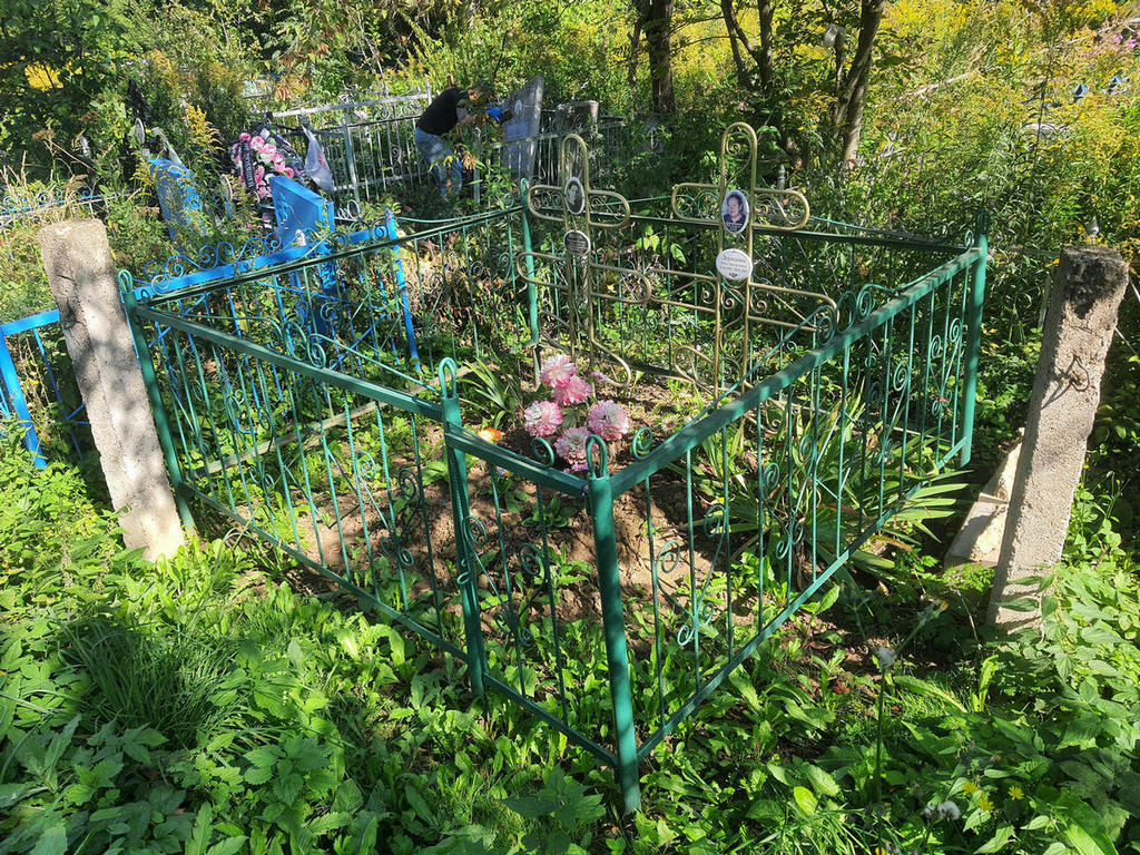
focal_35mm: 26
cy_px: 428
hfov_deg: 67.3
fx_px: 856
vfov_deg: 53.1
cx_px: 570
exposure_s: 1/770
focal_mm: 4.32
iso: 50
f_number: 1.7
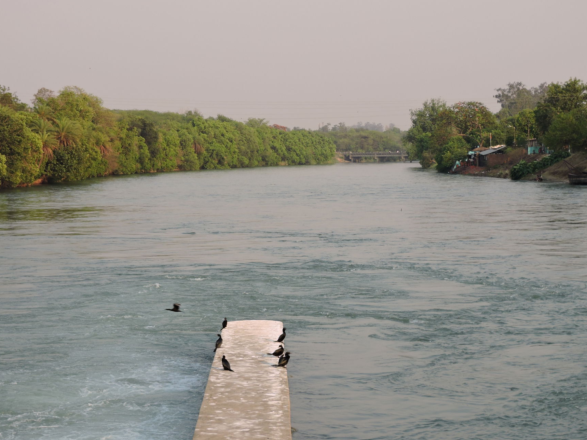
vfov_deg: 15.6
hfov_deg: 20.7
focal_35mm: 95
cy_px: 218
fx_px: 1611
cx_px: 294
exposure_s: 1/200
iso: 100
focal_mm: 15.2
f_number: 4.5
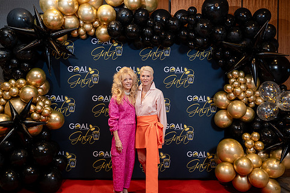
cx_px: 136
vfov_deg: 38.9
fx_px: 274
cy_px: 100
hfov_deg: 55.8
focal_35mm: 34
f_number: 2.8
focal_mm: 28
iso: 1000
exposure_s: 1/200
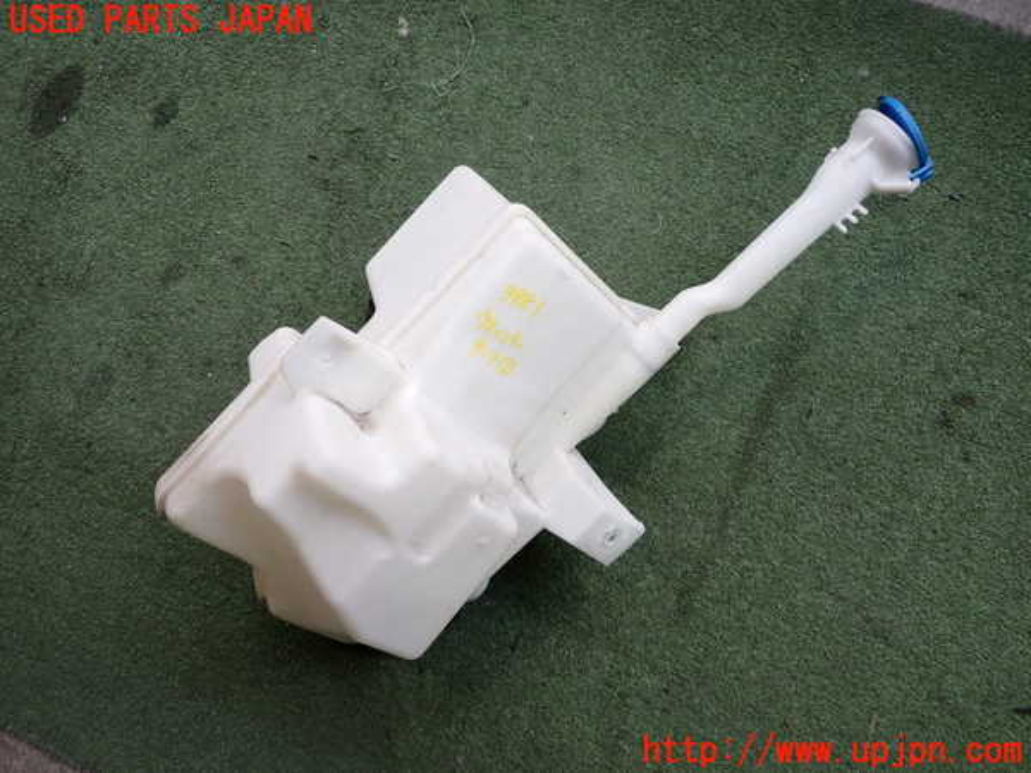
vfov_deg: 46.8
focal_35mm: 30
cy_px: 386
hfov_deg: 60.0
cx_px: 516
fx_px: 894
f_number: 2.3
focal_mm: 5.4
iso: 125
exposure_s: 1/125
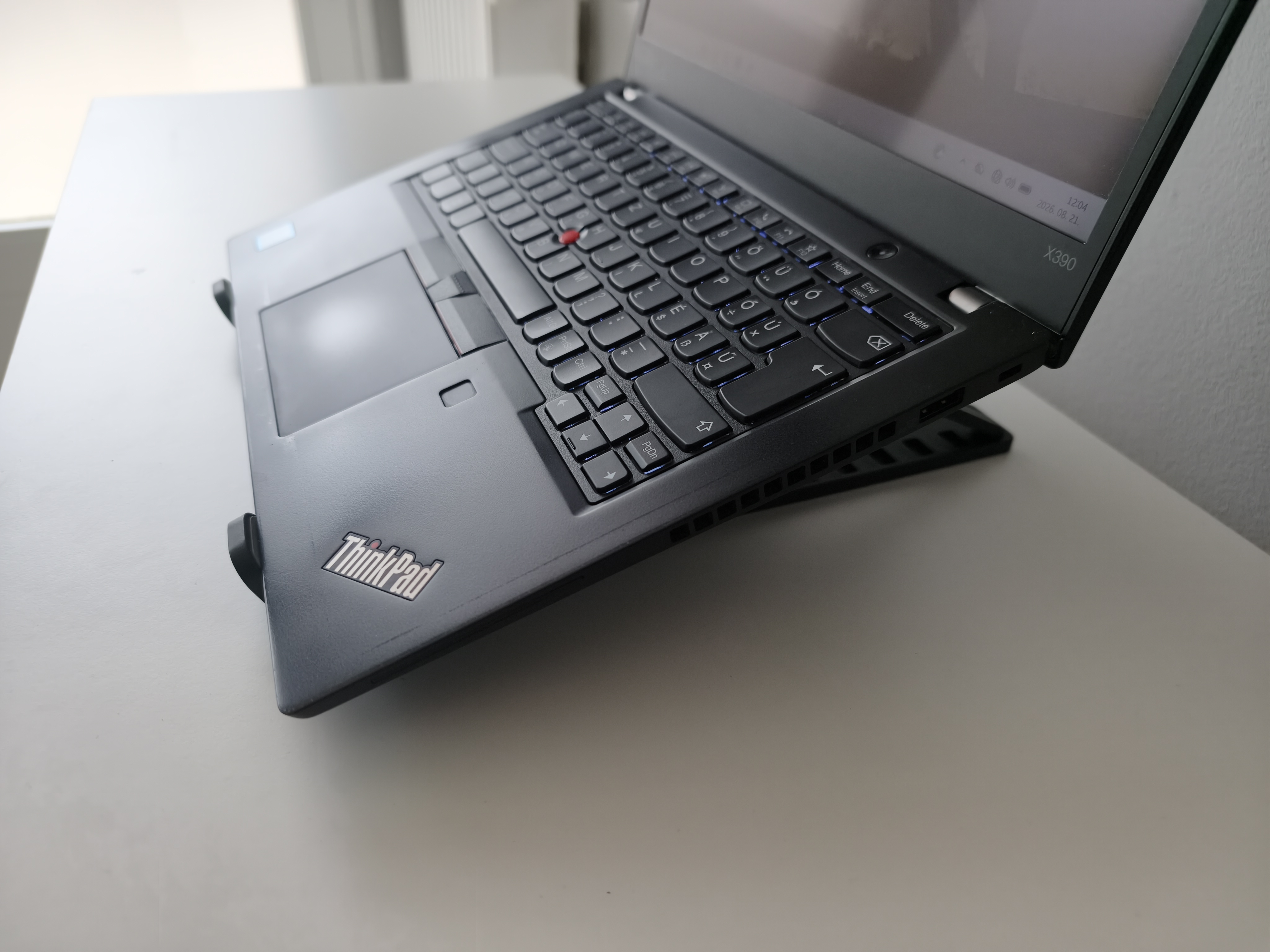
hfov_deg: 73.9
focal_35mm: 23
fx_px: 844
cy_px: 476
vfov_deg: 58.9
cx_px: 635
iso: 160
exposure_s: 1/948
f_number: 1.62
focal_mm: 6.45
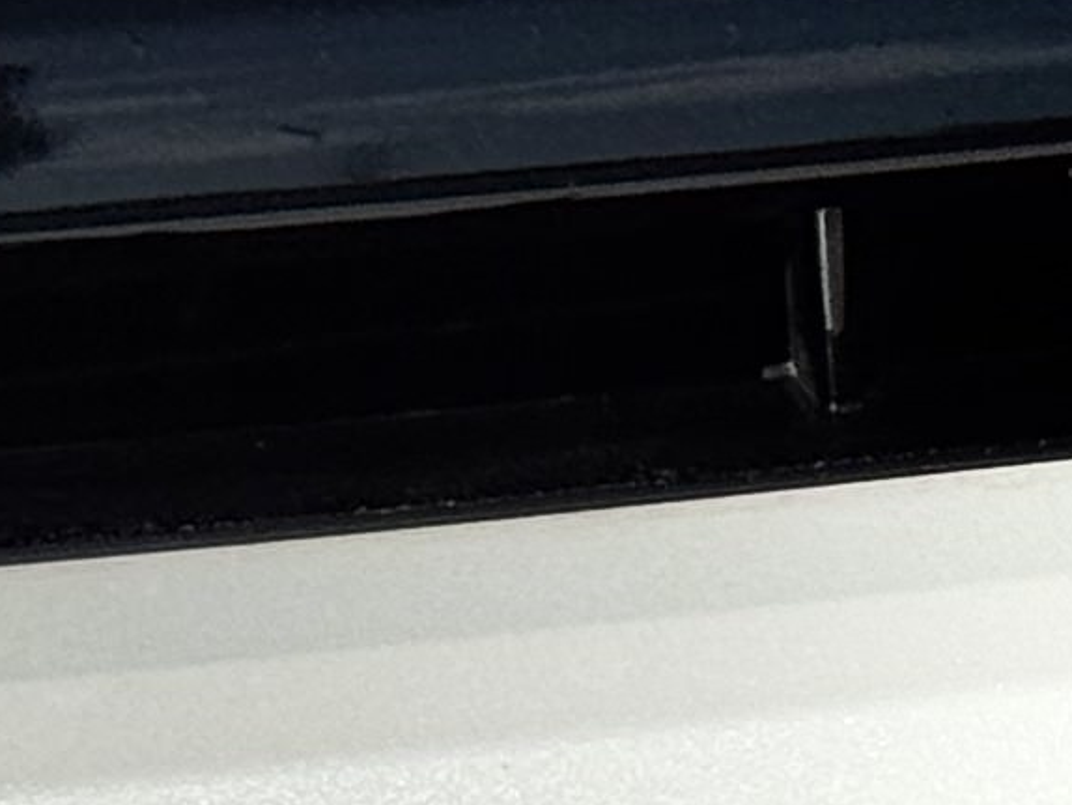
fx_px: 10441
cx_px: 2727
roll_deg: -2.7
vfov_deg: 4.4
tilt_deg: -21.5
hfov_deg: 5.6
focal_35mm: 337
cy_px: 676
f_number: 1.78
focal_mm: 6.76
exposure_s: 1/15385
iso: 80
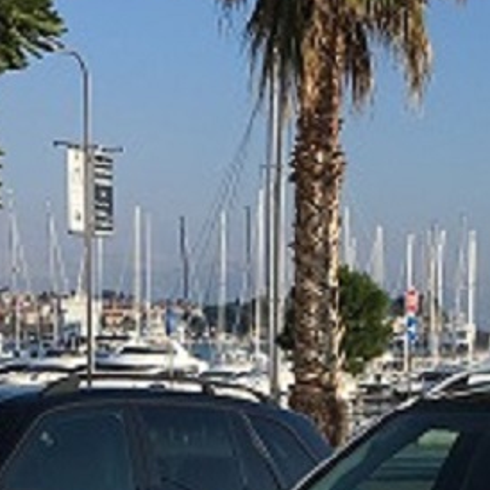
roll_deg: -2.2
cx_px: 231
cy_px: 690
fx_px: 1794
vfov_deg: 14.7
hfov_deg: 15.6
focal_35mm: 112
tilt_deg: -8.6
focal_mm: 4.15
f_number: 2.2
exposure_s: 1/2079
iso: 25
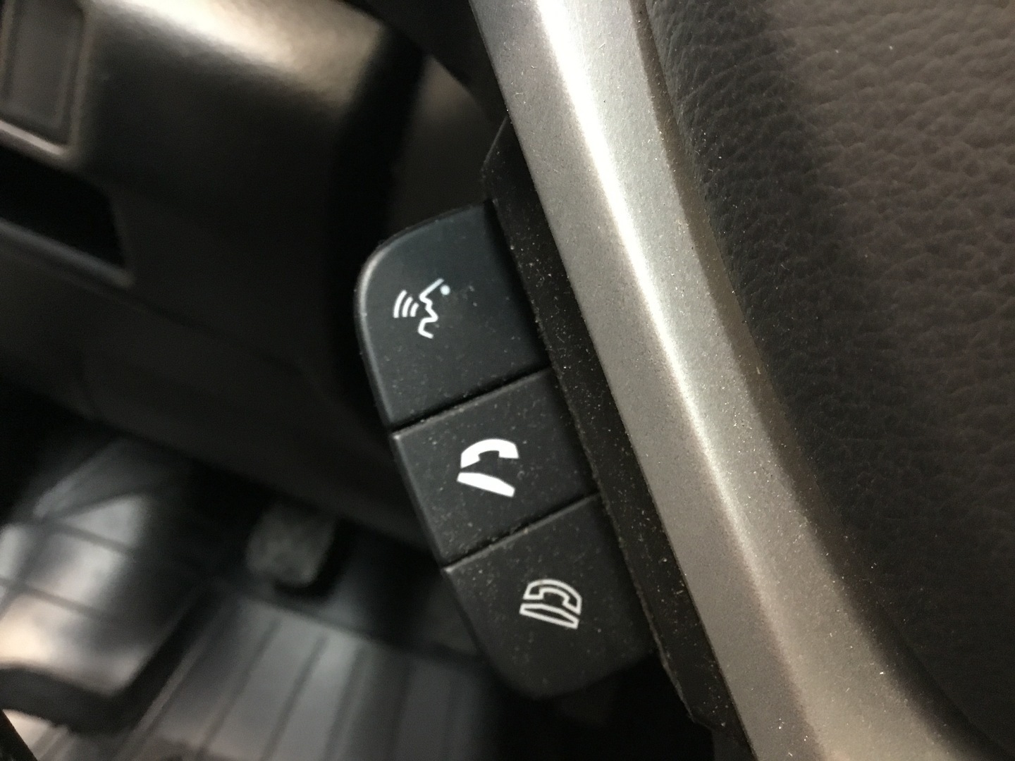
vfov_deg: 45.4
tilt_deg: -28.4
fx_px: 909
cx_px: 508
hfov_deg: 58.4
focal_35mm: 31
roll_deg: -24.9
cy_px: 380
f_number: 2.4
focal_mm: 3.3
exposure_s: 1/17
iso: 400
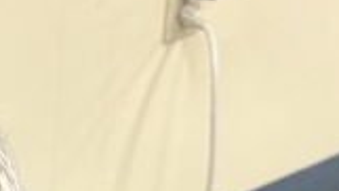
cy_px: 571
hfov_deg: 11.8
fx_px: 1620
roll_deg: -0.9
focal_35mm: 180
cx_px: -2
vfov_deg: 6.2
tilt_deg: -38.1
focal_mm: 5.96
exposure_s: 1/60
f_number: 1.6
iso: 100
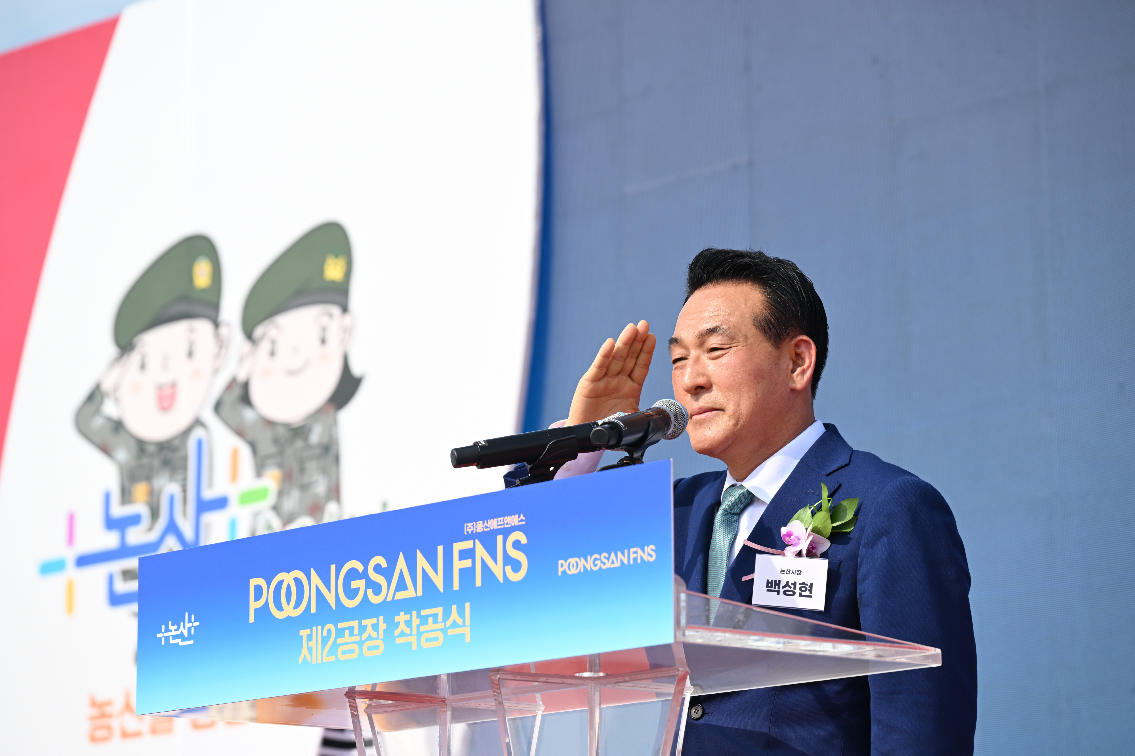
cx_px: 568
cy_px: 378
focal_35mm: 120
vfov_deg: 11.4
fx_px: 3783
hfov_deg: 17.1
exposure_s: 1/320
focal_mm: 120
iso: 100
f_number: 5.6
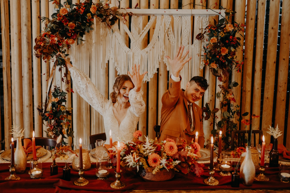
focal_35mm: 35
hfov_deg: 54.4
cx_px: 145
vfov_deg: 37.8
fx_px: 282
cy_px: 96
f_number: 1.8
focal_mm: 35
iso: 1000
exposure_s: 1/160
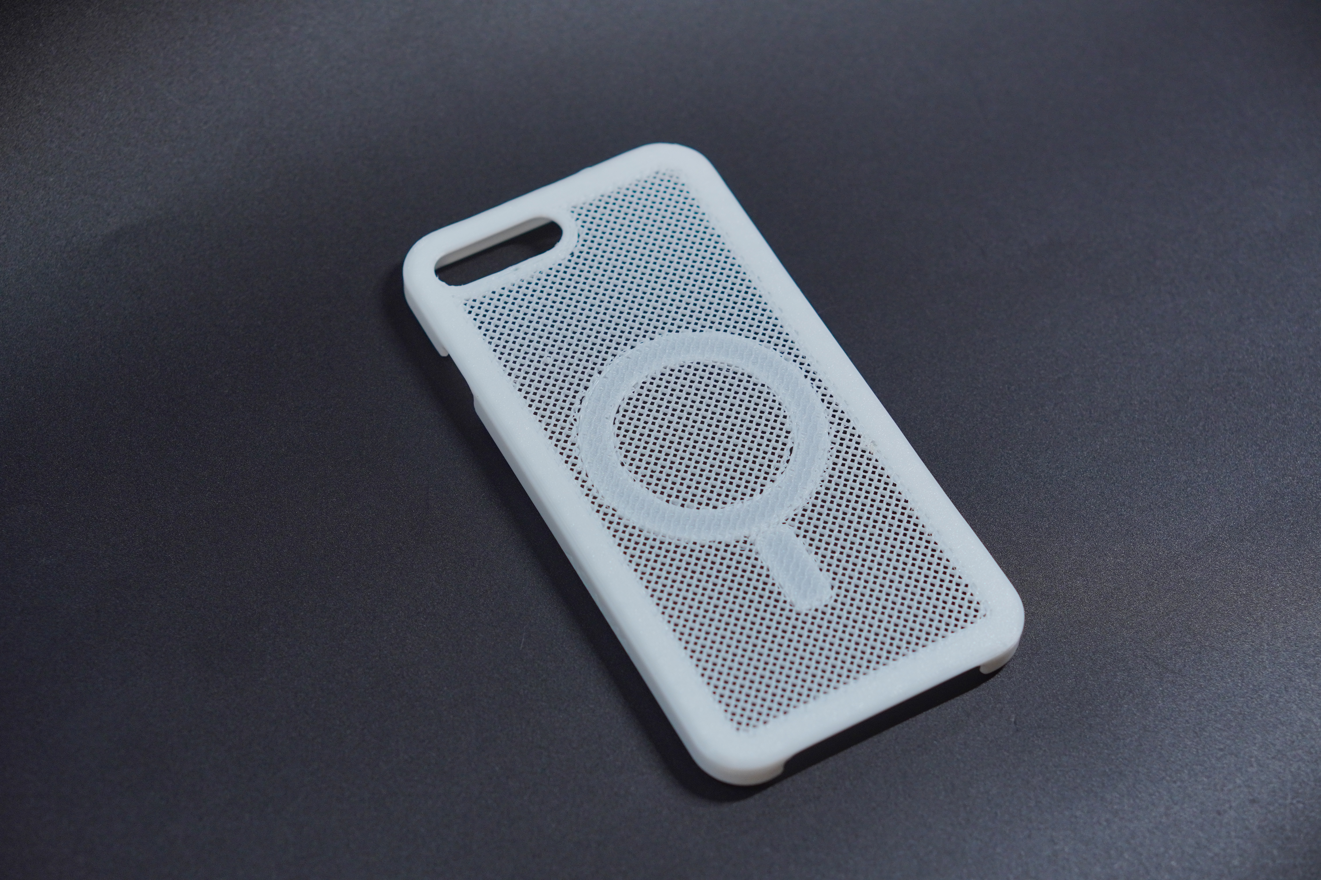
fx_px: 2752
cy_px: 440
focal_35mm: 75
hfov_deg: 27.0
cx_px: 660
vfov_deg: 18.2
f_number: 2.8
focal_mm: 50
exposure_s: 1/125
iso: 400
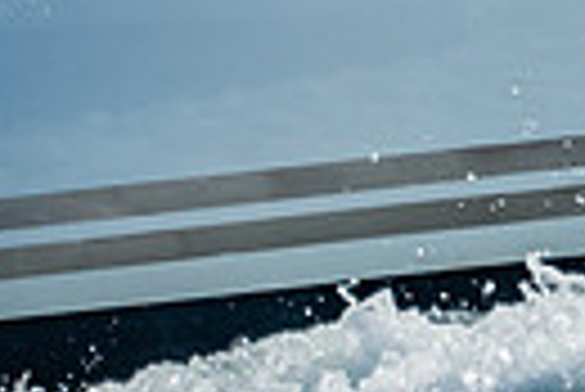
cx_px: -272
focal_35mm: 1309
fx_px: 21295
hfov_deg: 1.6
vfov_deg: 1.1
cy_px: -596
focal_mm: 130
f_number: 6.3
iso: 160
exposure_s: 1/640
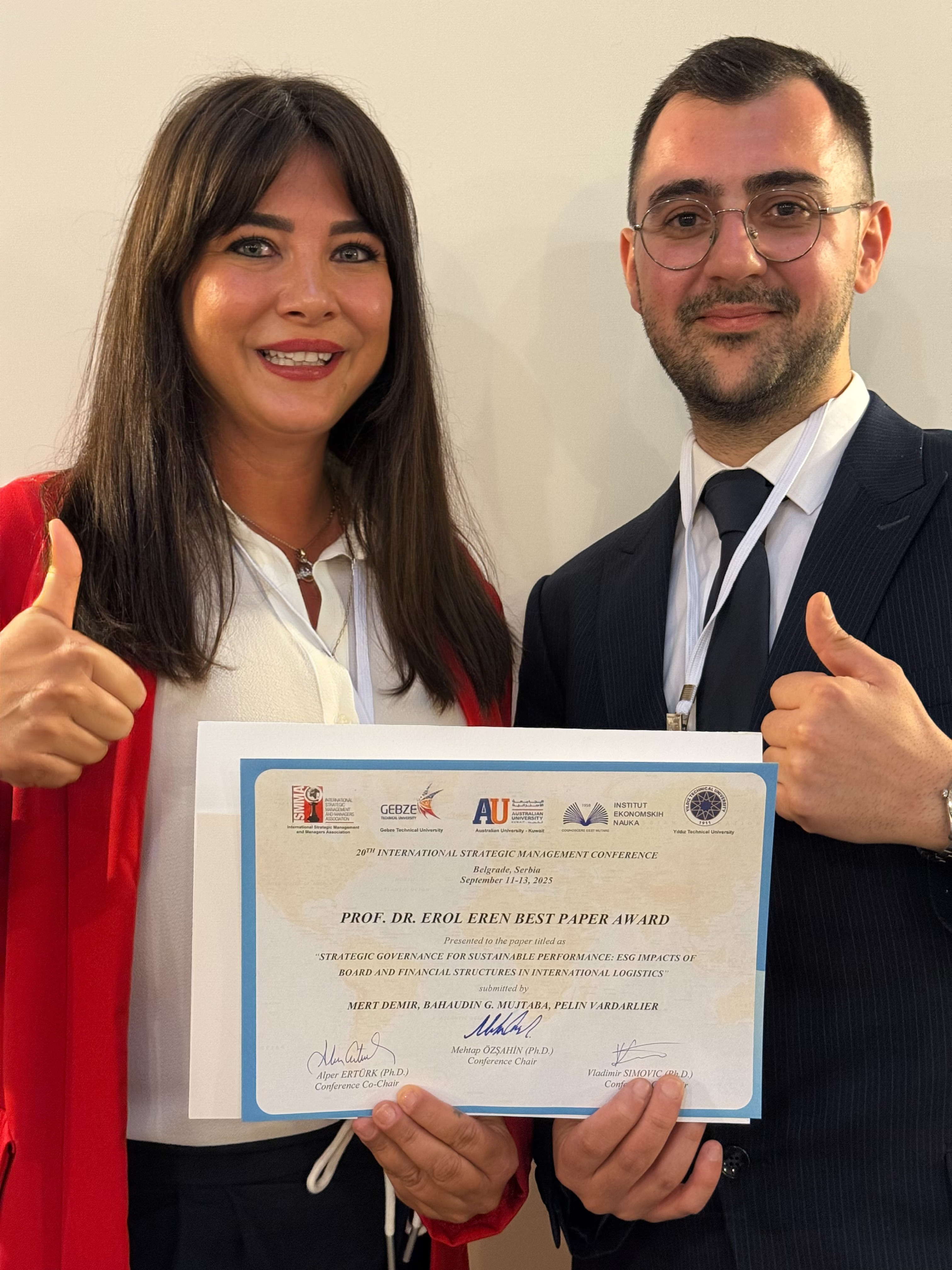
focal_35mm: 48
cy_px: 635
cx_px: 476
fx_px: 1760
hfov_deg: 30.3
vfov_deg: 39.7
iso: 400
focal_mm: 6.76
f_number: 1.78
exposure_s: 1/33
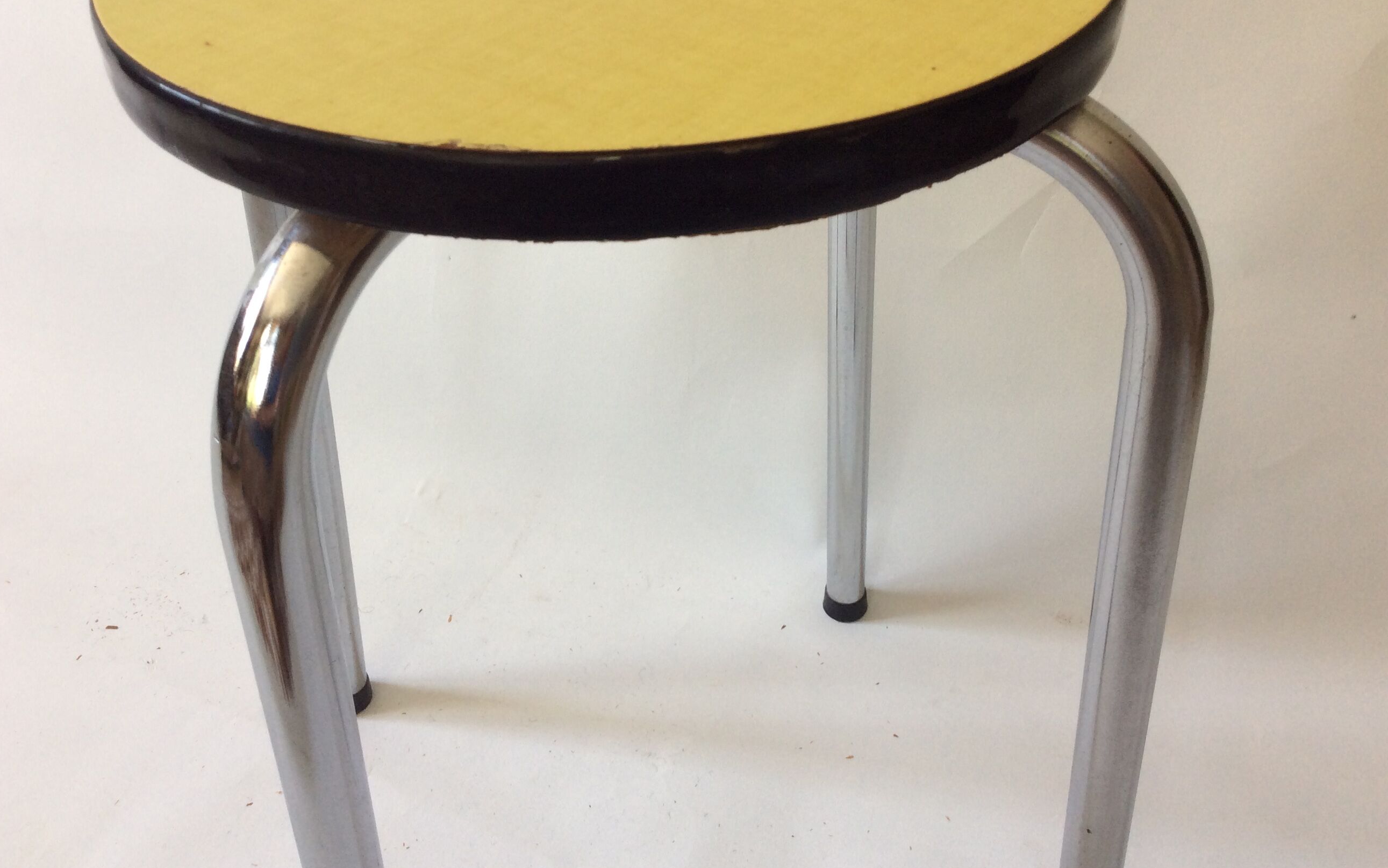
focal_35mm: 34
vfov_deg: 37.2
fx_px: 1286
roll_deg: +2.7
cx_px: 692
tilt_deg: -38.4
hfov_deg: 56.7
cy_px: 371
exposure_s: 1/50
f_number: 2.4
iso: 40
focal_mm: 3.3
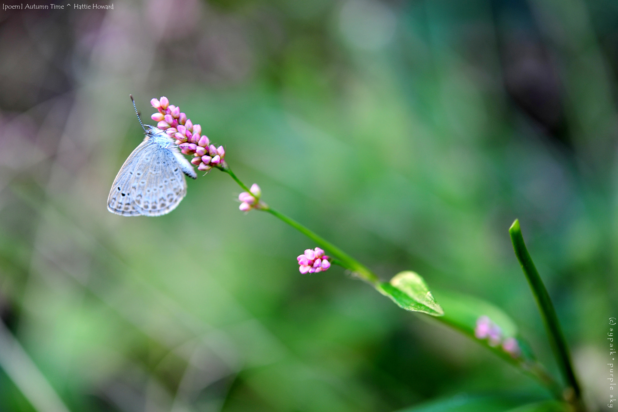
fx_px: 1030
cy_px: 206
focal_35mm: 60
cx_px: 309
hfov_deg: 33.4
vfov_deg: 22.6
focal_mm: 60
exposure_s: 1/30
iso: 200
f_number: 3.2
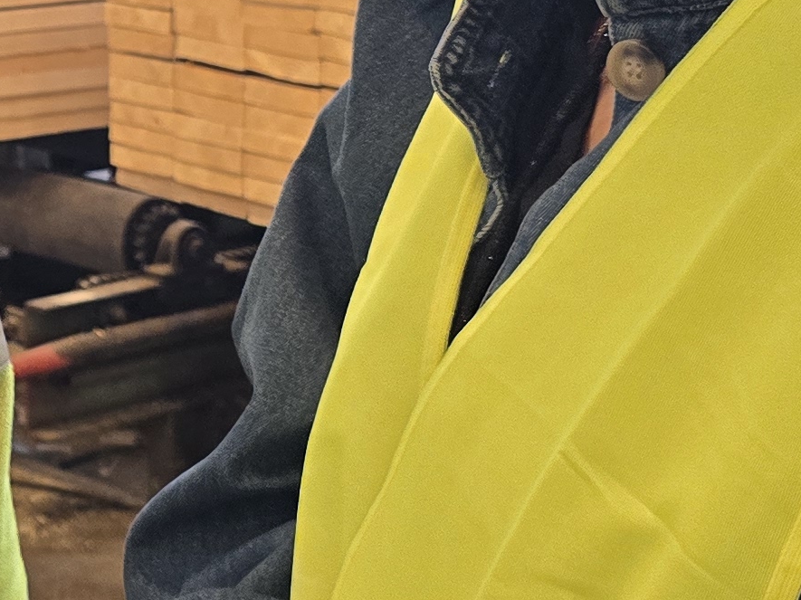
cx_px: -223
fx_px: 2406
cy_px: 48
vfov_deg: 14.1
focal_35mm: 104
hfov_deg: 17.8
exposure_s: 1/100
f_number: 1.7
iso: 160
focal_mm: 6.3
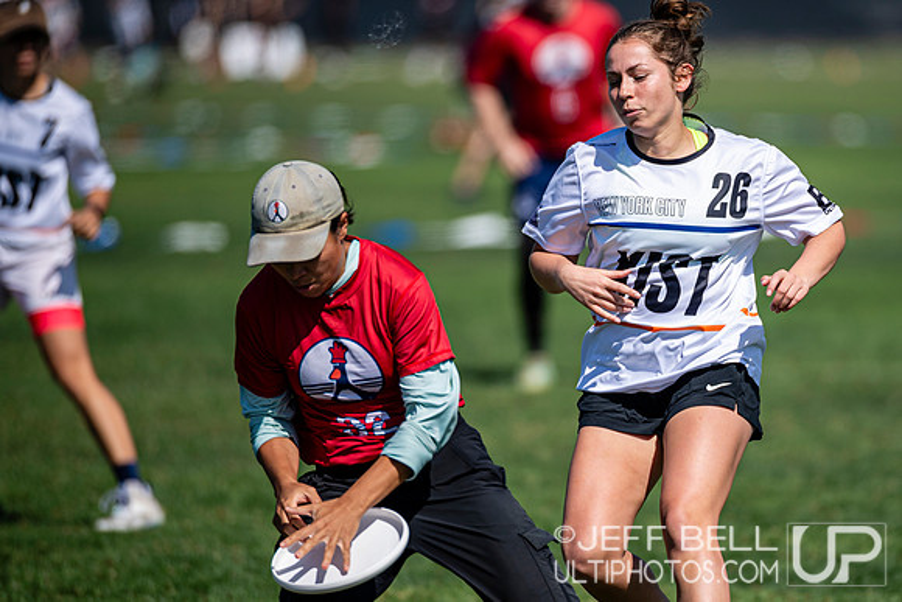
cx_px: 651
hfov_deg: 4.7
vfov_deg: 3.1
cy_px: 309
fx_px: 11051
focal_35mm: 441
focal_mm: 300
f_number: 3.2
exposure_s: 1/2500
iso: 100
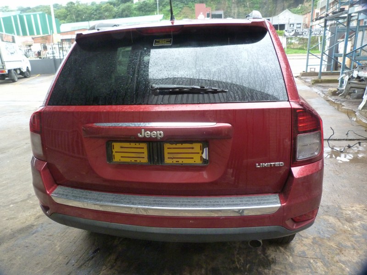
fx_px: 265
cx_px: 184
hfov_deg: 69.4
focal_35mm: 25
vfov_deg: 54.9
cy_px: 138
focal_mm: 4.5
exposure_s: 1/50
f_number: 2.8
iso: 400
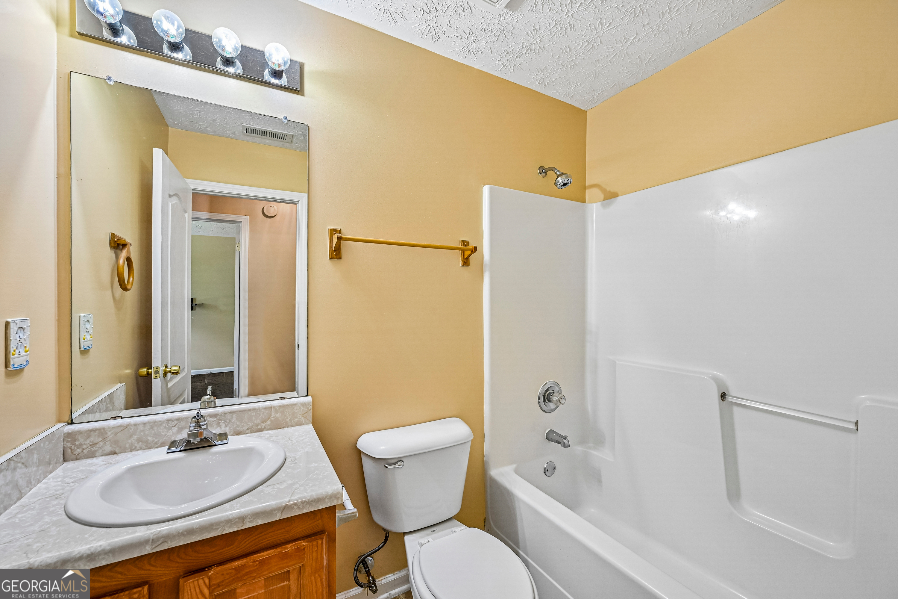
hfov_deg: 104.3
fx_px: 349
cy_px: 300
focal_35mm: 14
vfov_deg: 81.2
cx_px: 449
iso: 280
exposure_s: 1/15
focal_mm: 14
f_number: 8
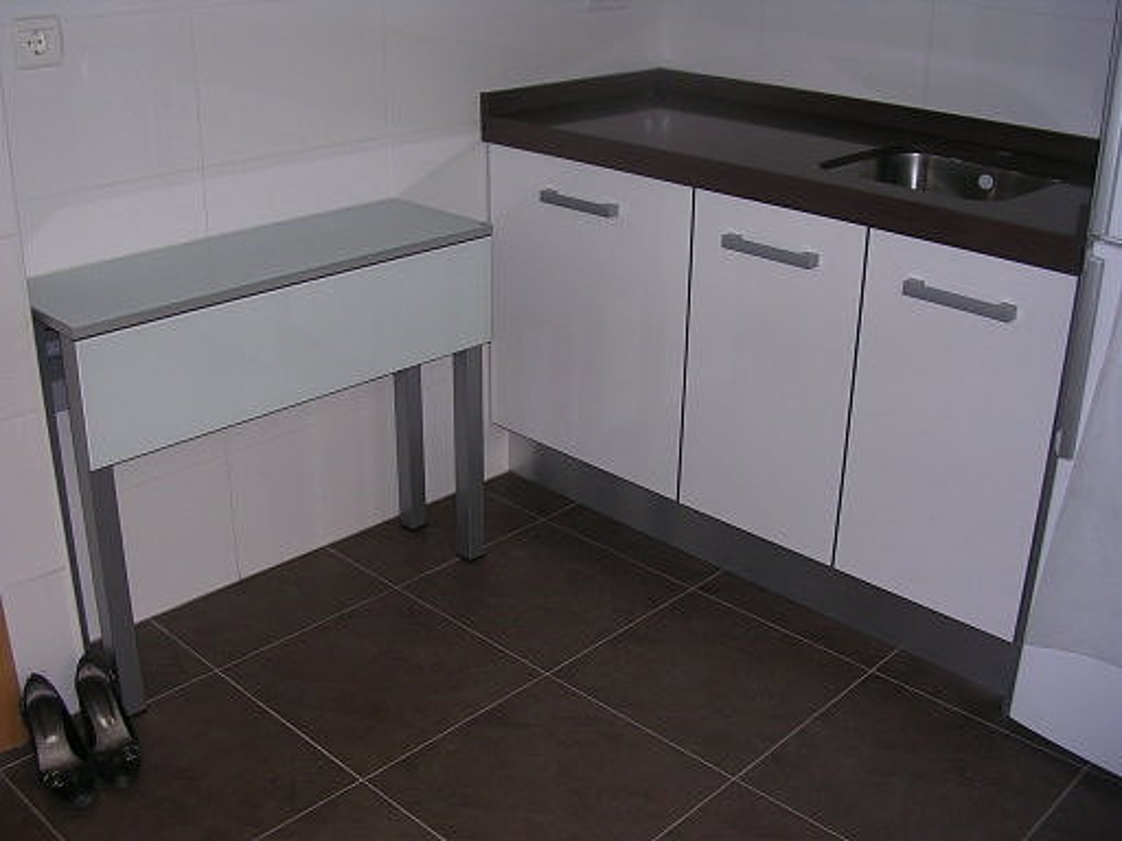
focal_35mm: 38
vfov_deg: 37.7
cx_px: 561
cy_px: 420
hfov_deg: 49.0
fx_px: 1232
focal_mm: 5.8
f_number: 2.8
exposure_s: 1/60.1
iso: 50
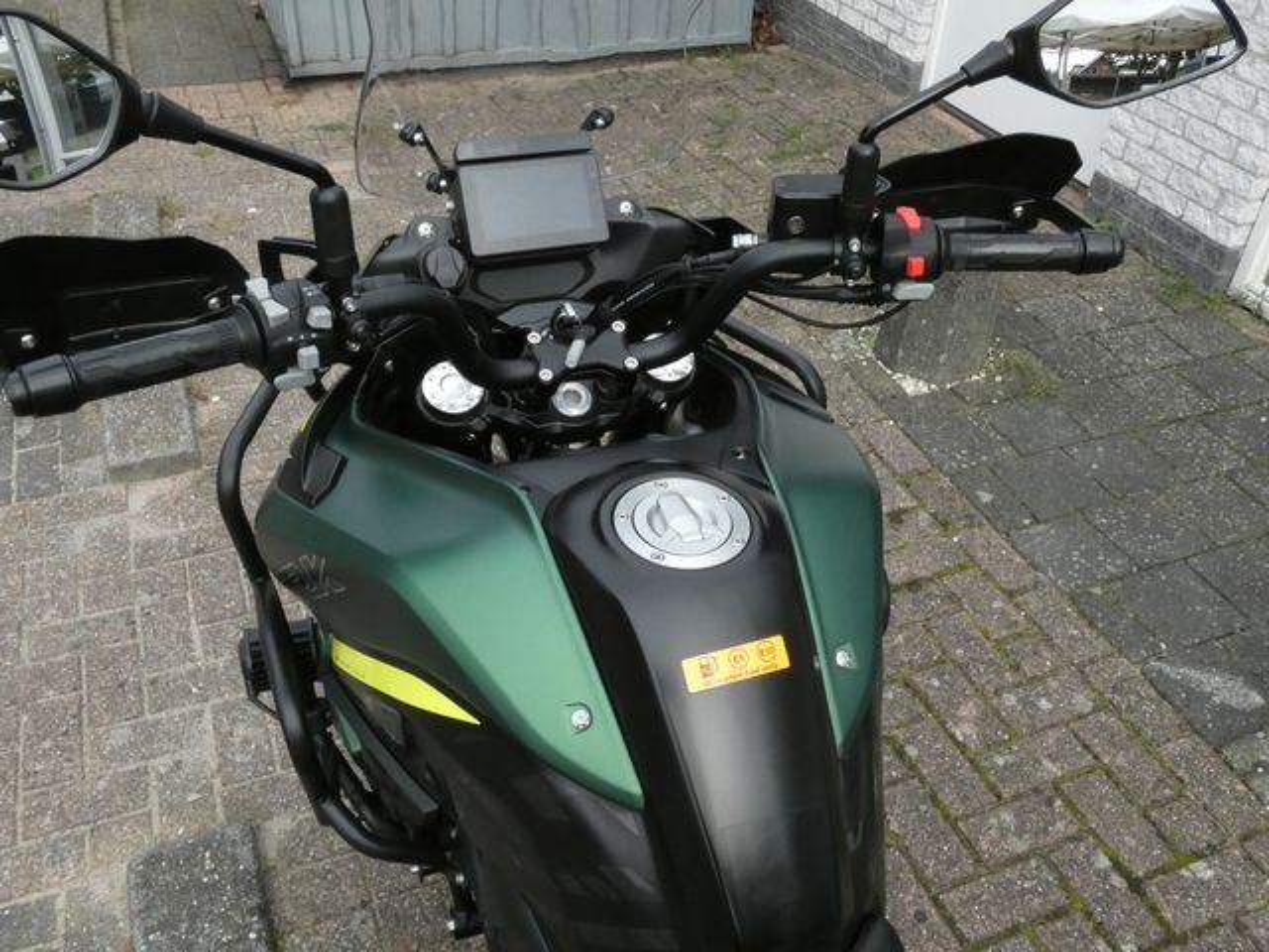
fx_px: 1136
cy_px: 476
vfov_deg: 45.4
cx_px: 634
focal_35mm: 31
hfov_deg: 58.4
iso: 800
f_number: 6.3
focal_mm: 5.5
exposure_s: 1/800
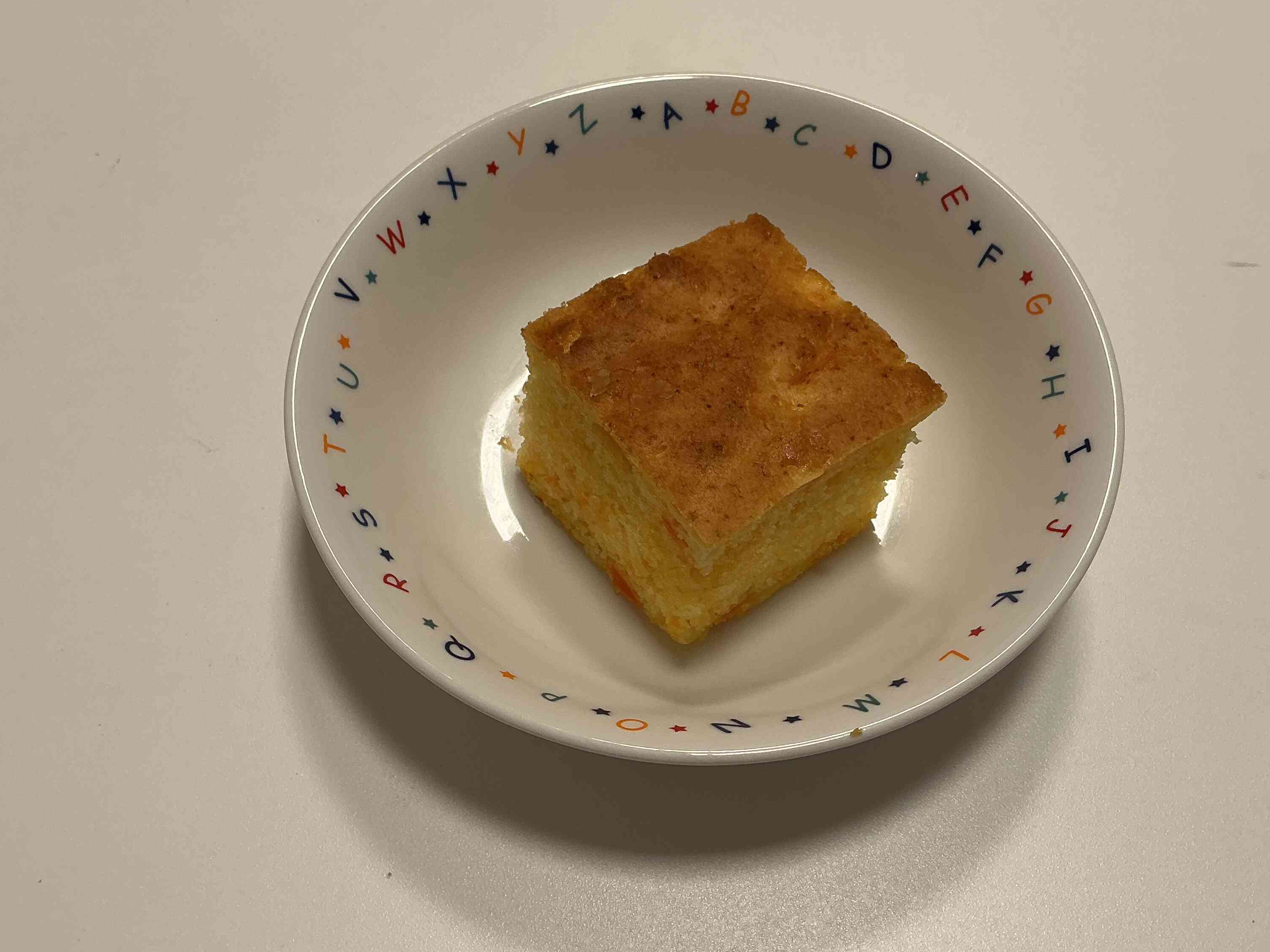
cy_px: 486
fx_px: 1431
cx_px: 657
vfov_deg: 36.8
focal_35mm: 39
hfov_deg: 47.9
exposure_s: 1/142
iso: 20
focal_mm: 3
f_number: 1.8
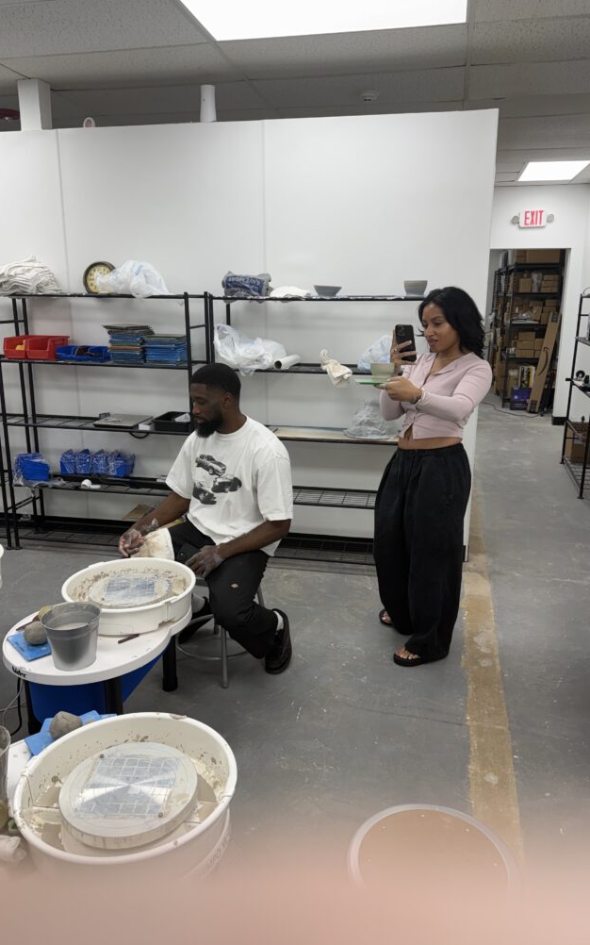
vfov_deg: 70.4
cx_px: 296
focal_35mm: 26
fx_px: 669
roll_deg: -1.0
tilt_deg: -14.2
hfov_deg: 47.6
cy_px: 472
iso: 64
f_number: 1.78
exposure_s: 1/120
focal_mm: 6.76
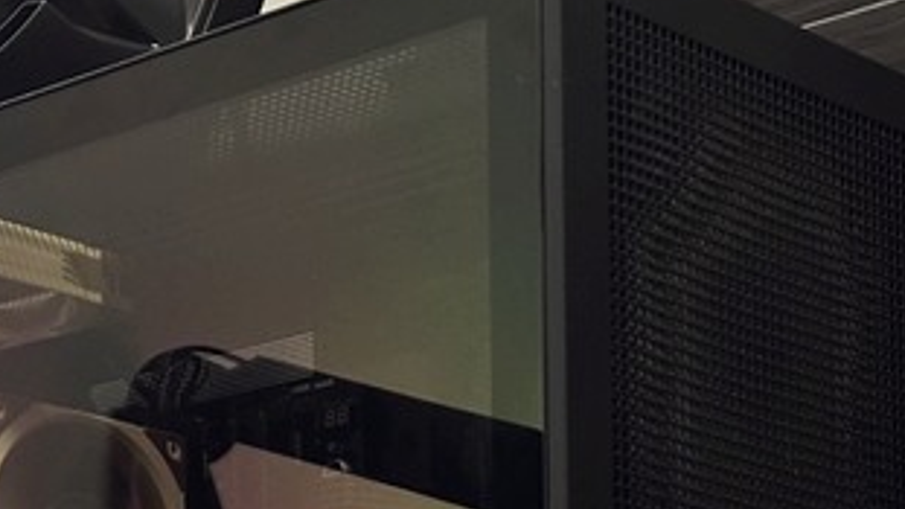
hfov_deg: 16.3
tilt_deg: +5.9
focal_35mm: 131
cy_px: 758
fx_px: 3144
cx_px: 230
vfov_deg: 9.0
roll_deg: -0.7
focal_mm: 6.86
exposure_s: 1/39
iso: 500
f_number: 1.78
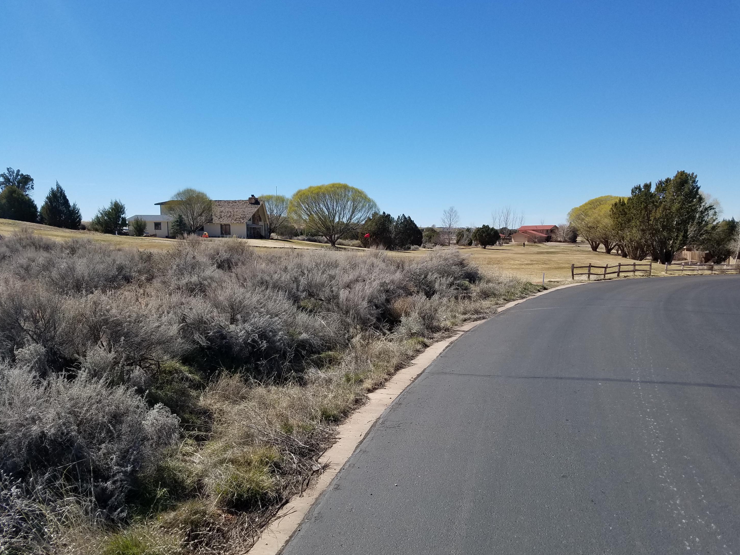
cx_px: 383
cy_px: 270
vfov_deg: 51.4
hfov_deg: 65.3
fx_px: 577
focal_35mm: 27
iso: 50
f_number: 1.7
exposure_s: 1/3032
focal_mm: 4.2
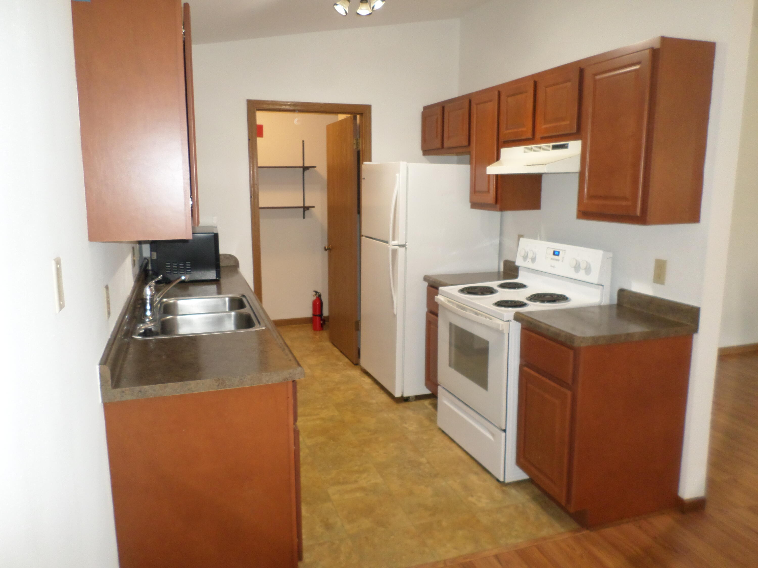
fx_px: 547
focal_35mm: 25
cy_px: 284
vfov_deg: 54.9
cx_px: 379
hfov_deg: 69.4
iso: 200
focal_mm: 4.5
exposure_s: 1/30
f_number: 2.5
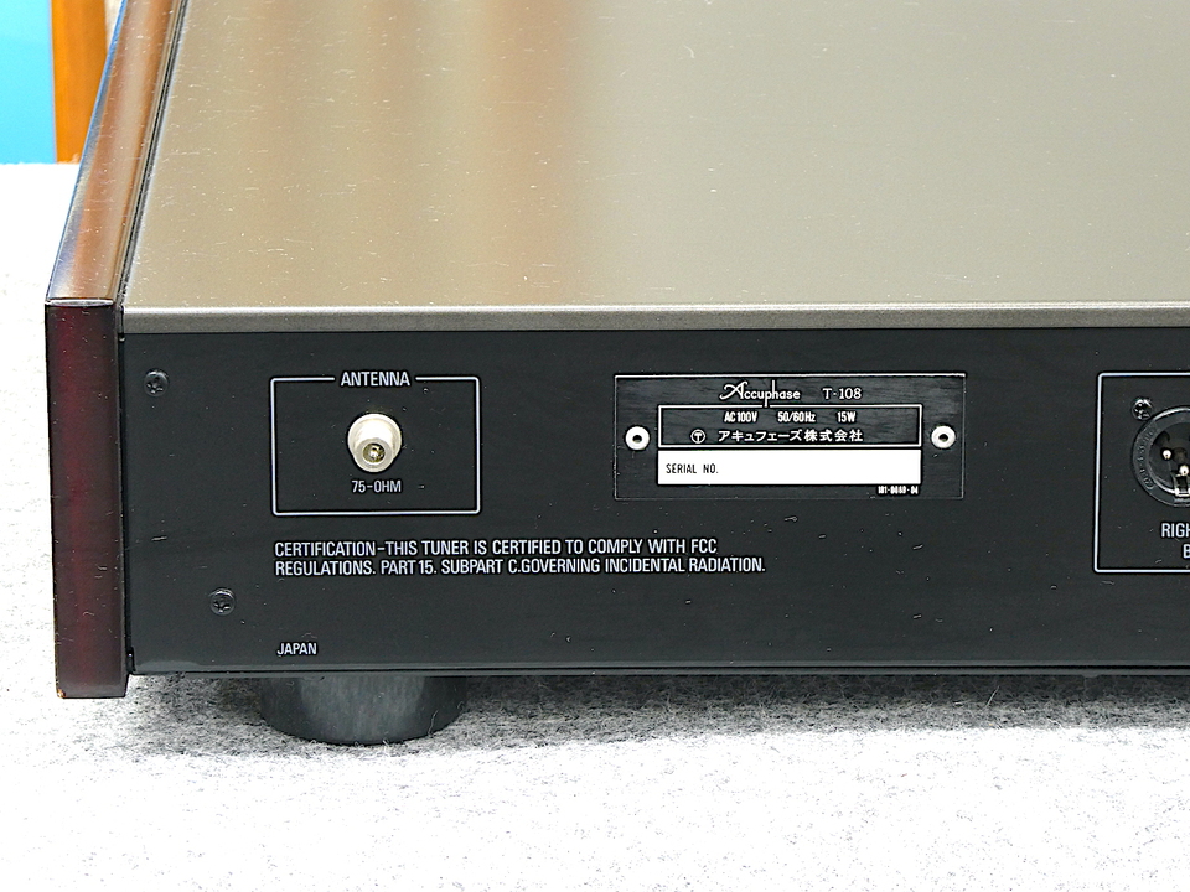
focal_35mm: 172
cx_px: 595
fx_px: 5913
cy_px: 446
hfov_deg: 11.5
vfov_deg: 8.6
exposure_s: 1
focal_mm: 30.9
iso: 200
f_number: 5.6
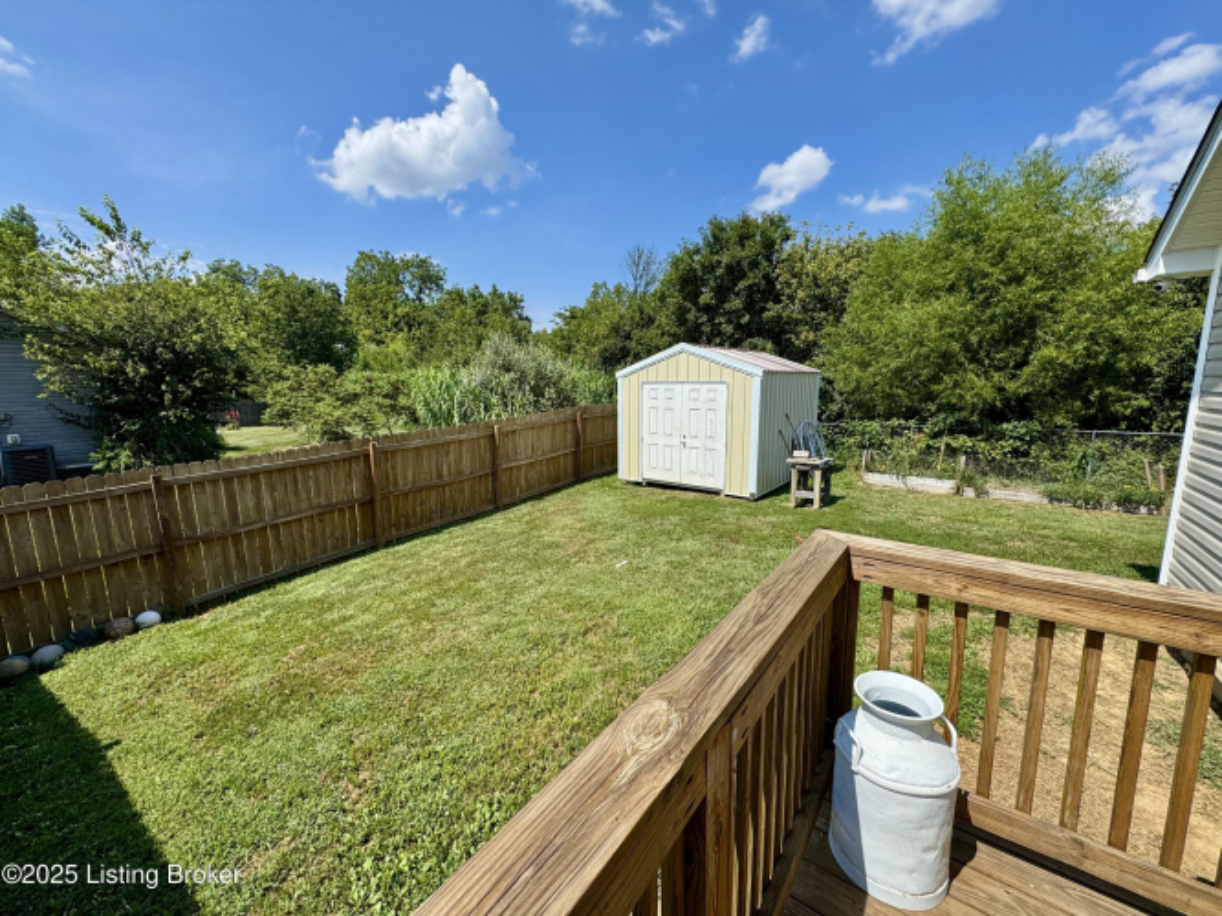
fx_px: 494
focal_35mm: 14
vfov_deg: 85.7
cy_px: 458
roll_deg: +0.2
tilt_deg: -7.7
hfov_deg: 102.1
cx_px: 611
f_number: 2.2
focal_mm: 2.22
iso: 50
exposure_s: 1/1789
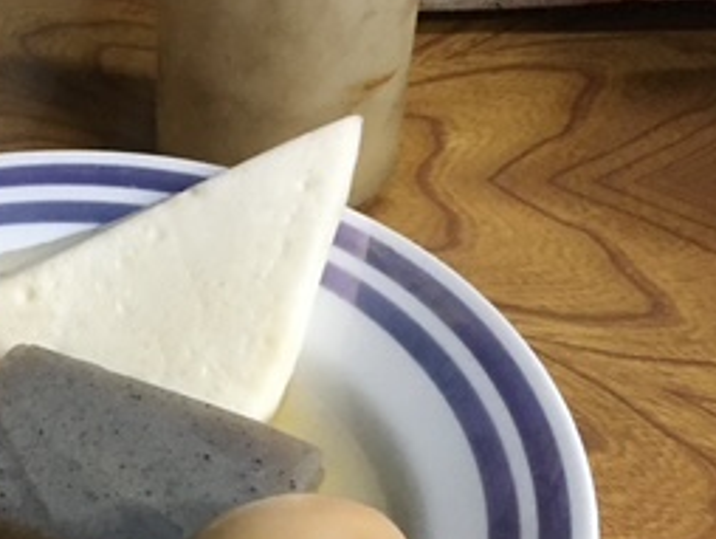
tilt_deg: -45.5
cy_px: 440
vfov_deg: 20.0
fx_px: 1511
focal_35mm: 73
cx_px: 48
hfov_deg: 25.7
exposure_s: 1/30
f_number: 2.2
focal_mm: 4.15
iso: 200
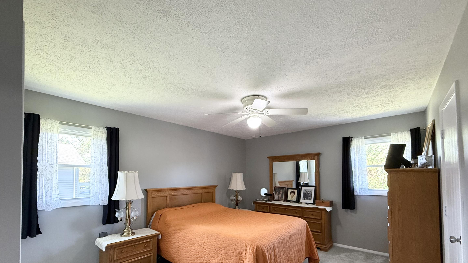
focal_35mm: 16
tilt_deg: +2.1
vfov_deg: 65.7
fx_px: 199
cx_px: 223
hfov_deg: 99.3
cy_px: 171
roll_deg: +0.2
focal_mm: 2.22
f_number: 2.2
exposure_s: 1/60
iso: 500
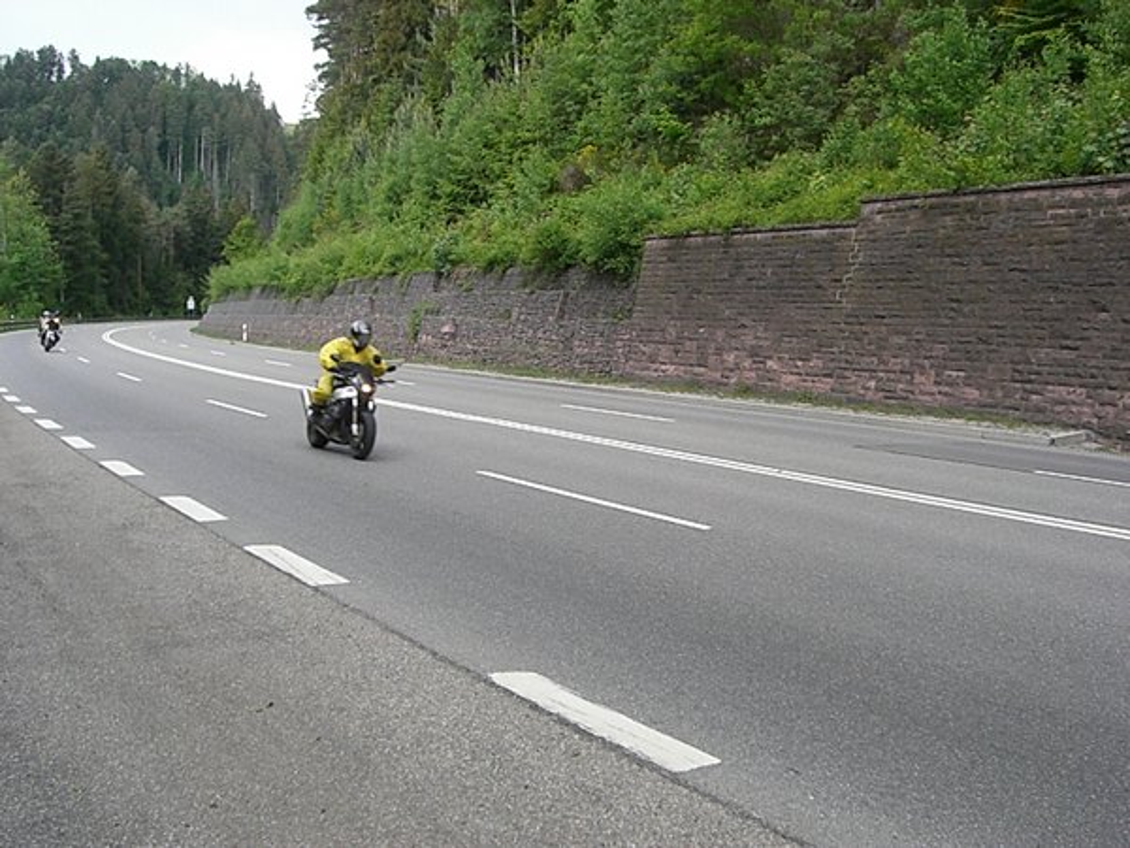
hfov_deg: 49.0
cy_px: 424
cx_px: 565
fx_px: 1240
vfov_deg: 37.7
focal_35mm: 38
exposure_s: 1/200
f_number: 4.3
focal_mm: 6.2
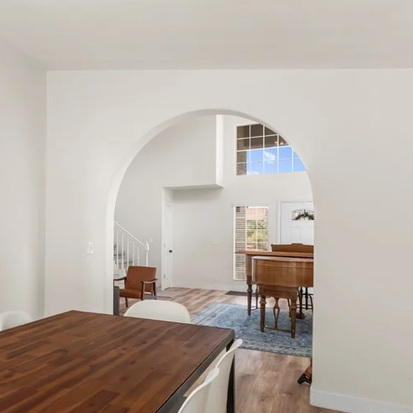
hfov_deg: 52.0
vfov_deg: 55.4
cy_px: 236
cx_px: 82
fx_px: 391
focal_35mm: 29
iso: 400
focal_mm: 17
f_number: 8
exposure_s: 1/125
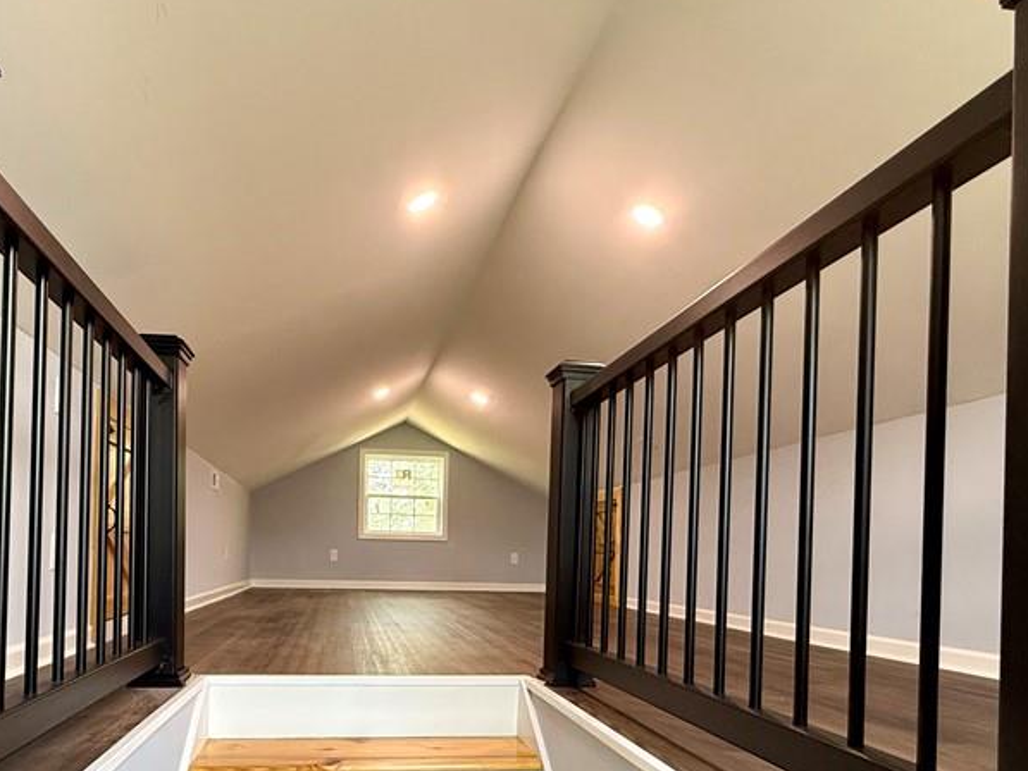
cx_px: 434
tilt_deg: +1.3
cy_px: 554
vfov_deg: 54.8
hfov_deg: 71.1
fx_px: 713
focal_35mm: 24
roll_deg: -0.9
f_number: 2.2
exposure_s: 1/120
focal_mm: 2.22
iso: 250
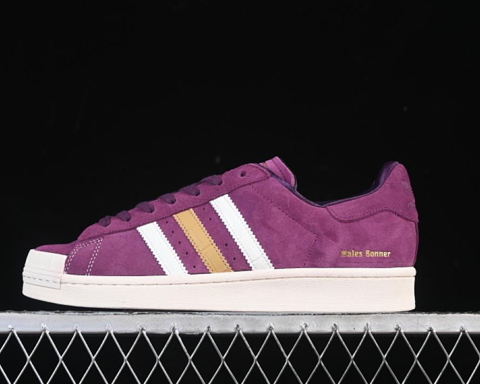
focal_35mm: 85
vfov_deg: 18.1
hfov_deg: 22.5
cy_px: 192
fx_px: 1207
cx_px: 214
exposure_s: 1/80
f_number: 7.1
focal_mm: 50
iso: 160
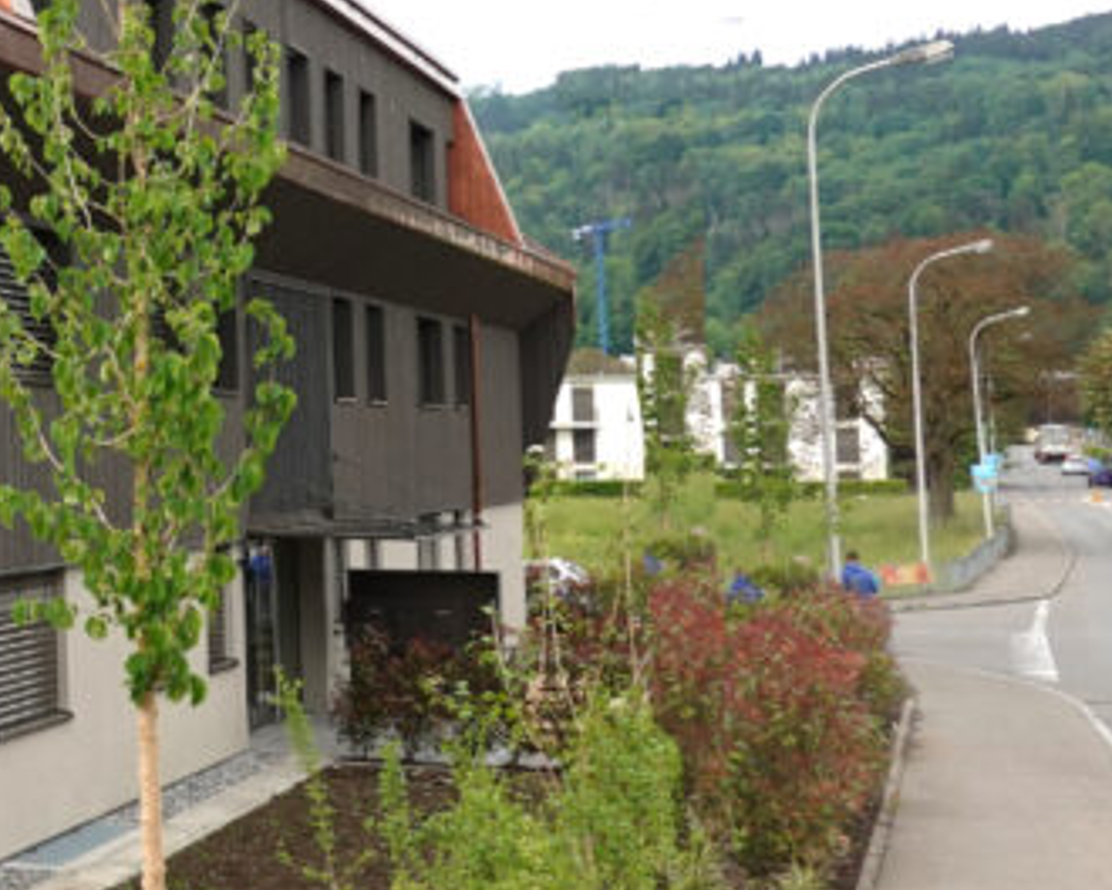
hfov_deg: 23.6
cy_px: 305
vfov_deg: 21.8
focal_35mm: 70
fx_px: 2304
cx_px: -367
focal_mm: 9
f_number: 4
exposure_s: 1/320
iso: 100
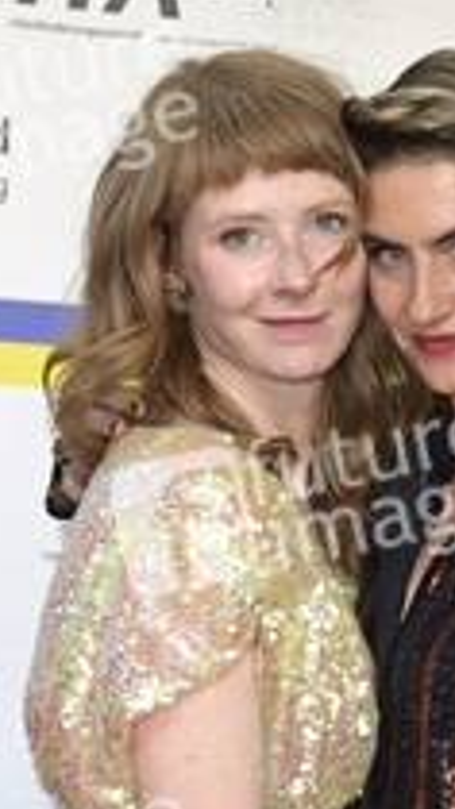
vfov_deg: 10.8
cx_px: 420
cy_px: 697
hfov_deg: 6.1
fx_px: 4272
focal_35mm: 199
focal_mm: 100
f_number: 6.3
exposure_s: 1/250
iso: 640
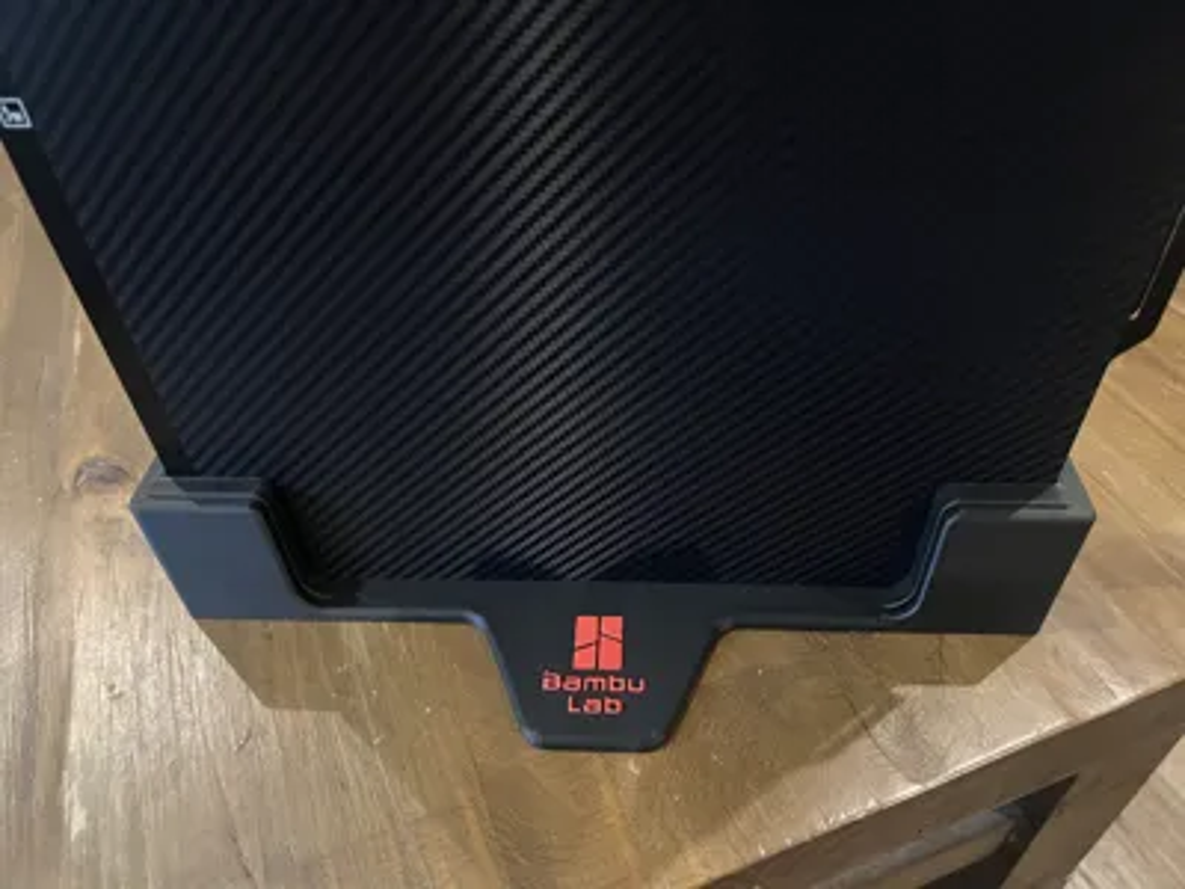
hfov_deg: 67.3
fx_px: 890
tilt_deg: -43.6
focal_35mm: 26
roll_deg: +3.3
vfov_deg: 53.1
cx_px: 592
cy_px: 444
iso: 800
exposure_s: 1/25
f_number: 1.5
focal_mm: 5.7
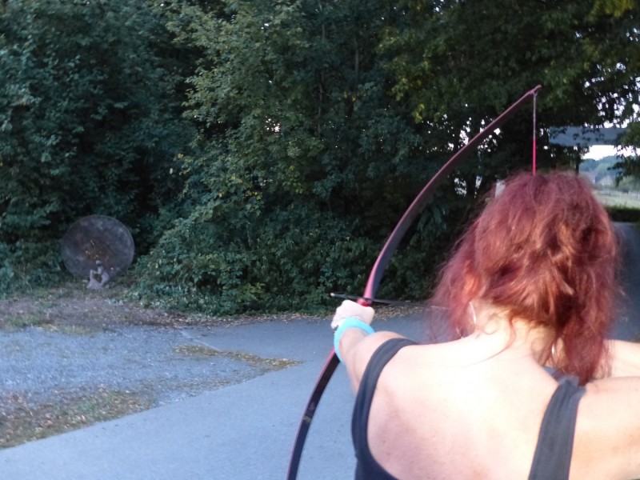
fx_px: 647
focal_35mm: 35
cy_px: 240
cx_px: 320
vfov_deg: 40.7
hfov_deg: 52.6
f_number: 2.8
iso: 800
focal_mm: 6.3
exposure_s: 1/8
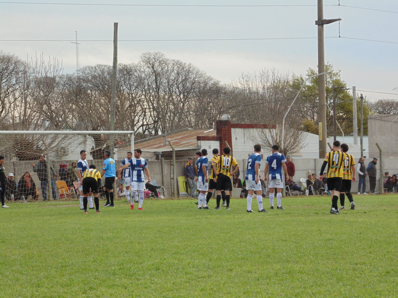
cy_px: 149
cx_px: 199
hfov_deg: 12.7
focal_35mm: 155
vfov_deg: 9.6
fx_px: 1782
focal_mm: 27.8
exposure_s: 1/200
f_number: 5.2
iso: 80
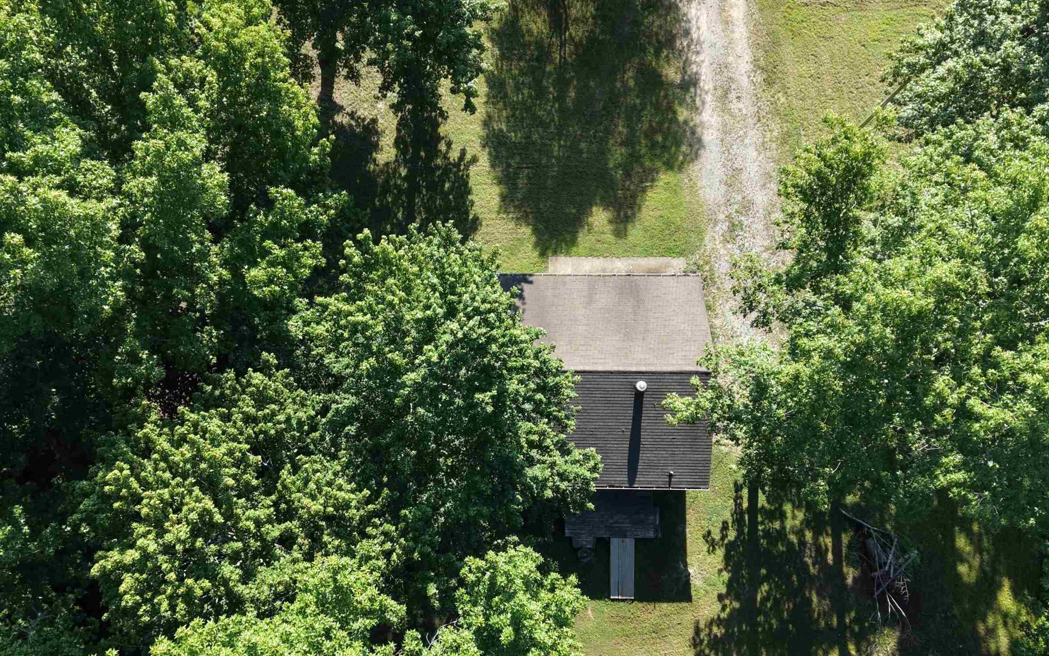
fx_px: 943
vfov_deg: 38.3
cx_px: 470
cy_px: 344
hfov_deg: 58.0
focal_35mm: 33
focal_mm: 8.67
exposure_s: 1/1000
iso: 160
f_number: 1.8
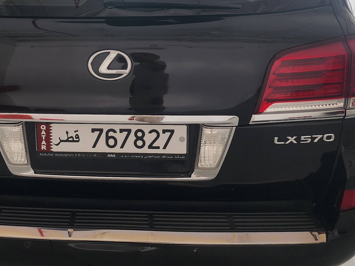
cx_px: 105
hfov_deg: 39.7
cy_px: 65
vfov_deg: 30.4
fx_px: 482
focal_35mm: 47
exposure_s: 1/180
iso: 80
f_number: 1.8
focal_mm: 6.4
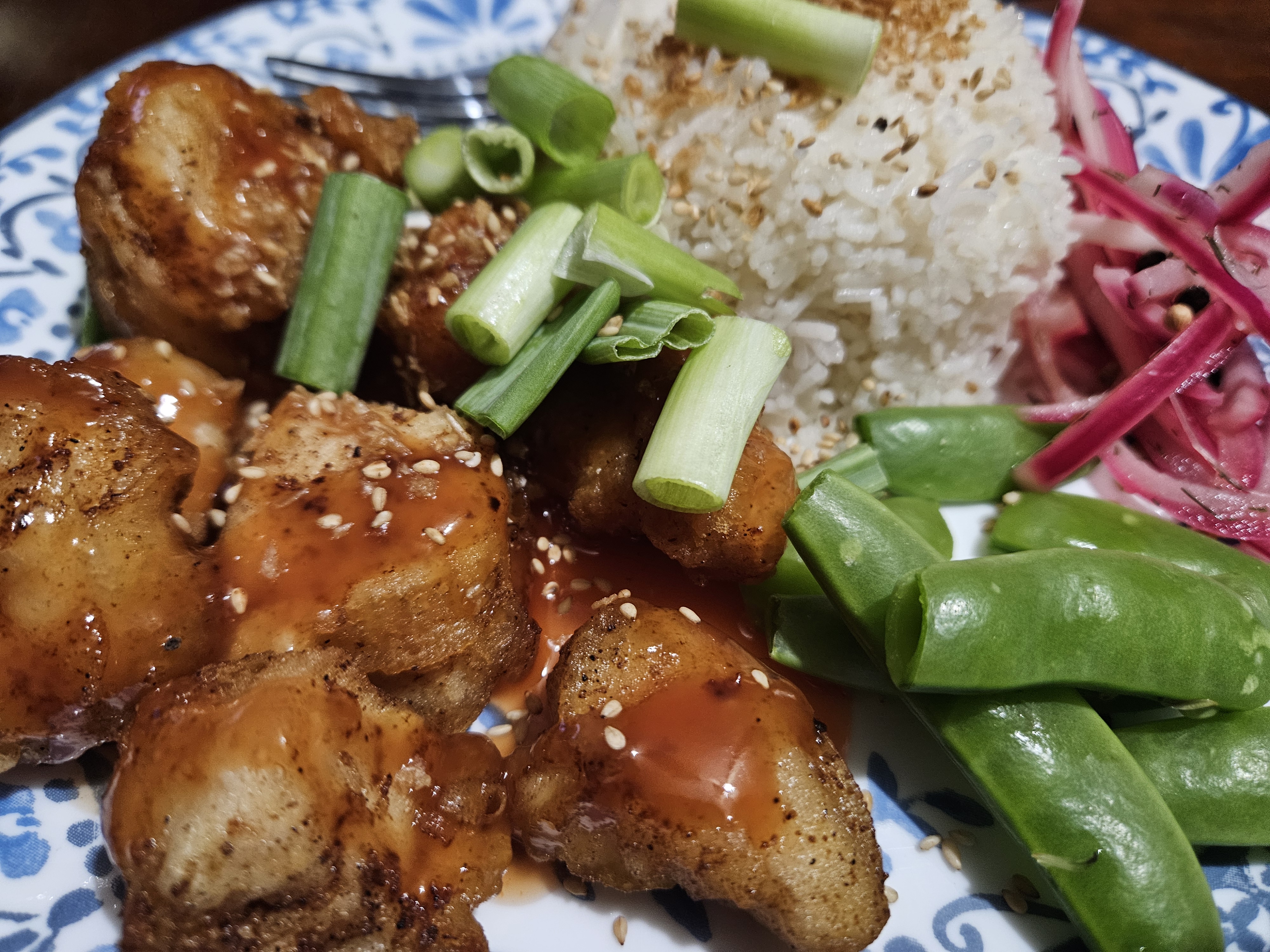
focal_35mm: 23
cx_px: 635
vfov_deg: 58.9
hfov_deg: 73.9
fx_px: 844
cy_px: 476
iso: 640
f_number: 1.8
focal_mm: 5.4
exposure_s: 1/30
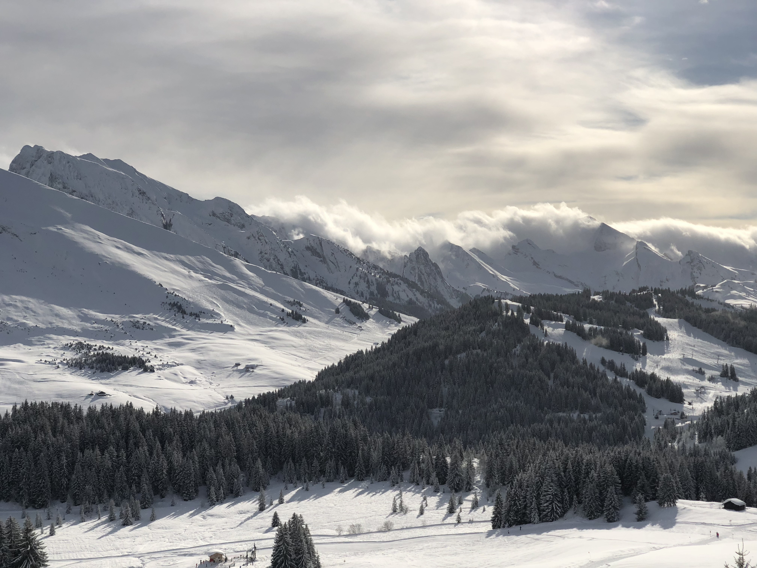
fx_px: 1137
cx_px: 378
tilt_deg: +1.7
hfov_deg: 36.8
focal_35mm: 52
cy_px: 284
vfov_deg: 28.0
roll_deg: +2.0
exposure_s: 1/5348
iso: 16
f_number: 2.4
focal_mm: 6
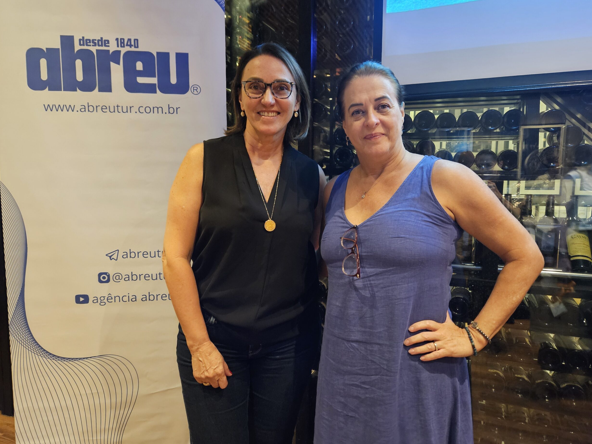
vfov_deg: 56.8
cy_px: 220
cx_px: 304
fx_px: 410
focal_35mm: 24
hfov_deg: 71.6
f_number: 1.8
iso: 1250
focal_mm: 5.4
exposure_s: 1/24
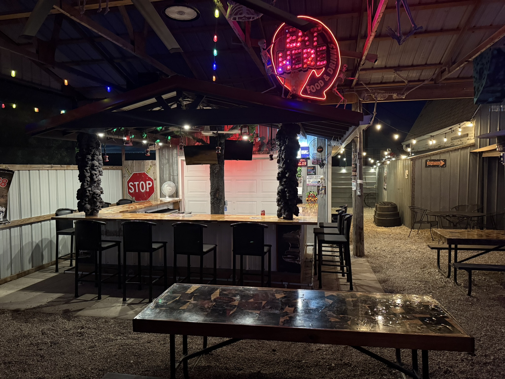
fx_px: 350
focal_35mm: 24
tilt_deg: -3.4
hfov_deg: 71.6
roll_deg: +0.0
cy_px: 190
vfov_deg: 56.8
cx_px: 252
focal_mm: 6.76
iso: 1000
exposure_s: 1/30
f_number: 1.78
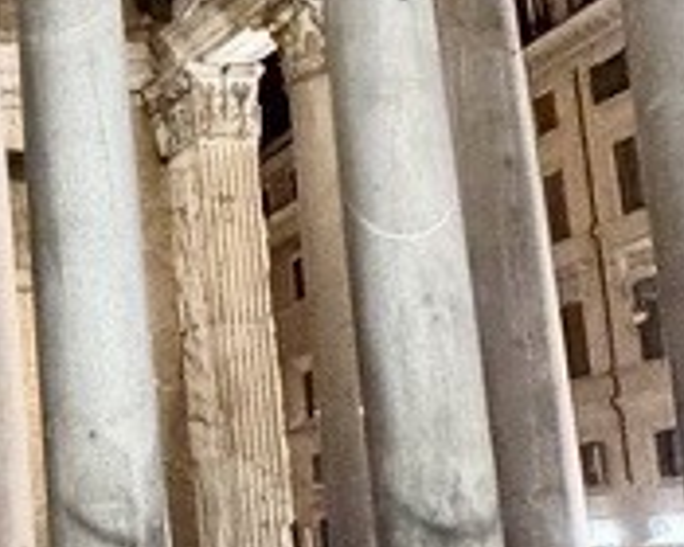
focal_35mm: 80
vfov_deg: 19.2
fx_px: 1620
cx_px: -477
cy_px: 320
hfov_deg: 19.2
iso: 1250
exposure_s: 1/25
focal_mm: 2.22
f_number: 2.2
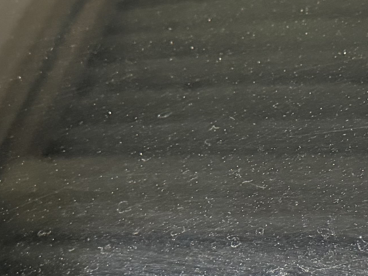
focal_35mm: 106
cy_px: 200
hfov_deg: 18.3
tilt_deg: -46.7
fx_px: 1127
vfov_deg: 13.9
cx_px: 319
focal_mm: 6.76
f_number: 1.78
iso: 640
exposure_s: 1/33
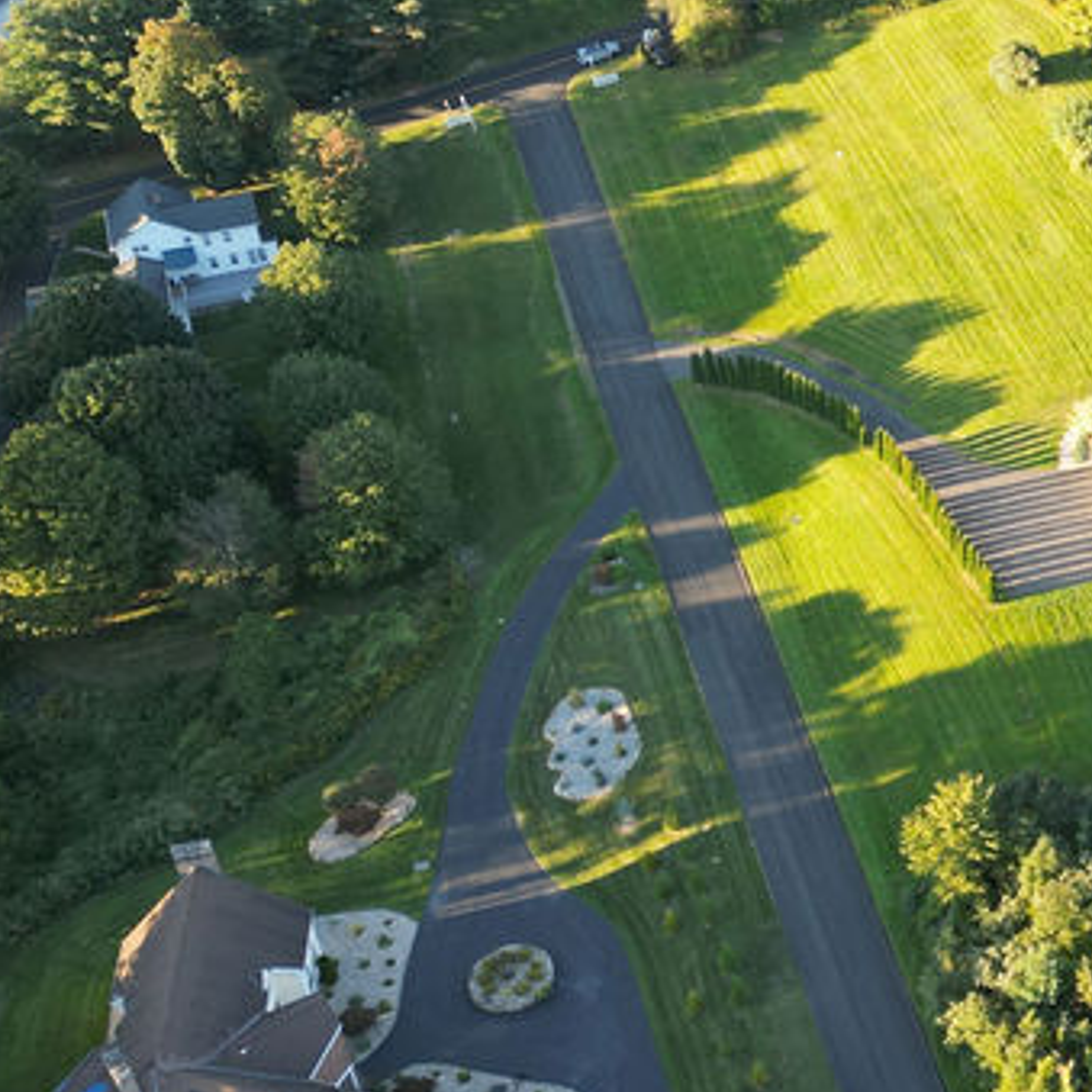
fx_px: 2284
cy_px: 461
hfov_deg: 24.3
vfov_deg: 26.9
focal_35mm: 64
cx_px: 1324
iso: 130
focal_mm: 6.72
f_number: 1.7
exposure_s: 1/240
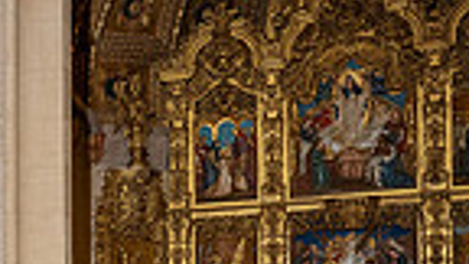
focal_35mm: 101
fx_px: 1256
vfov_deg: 11.6
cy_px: 370
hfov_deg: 17.0
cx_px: -397
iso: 1000
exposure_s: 1/200
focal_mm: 24
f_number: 2.8
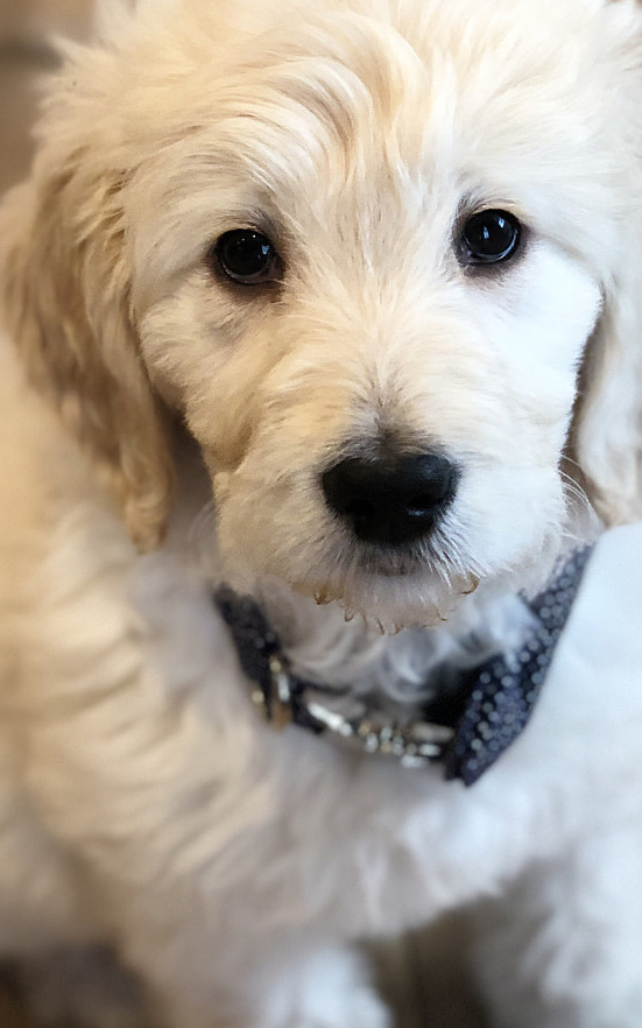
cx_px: 310
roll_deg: +2.5
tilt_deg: -42.6
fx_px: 2800
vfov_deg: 20.8
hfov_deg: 13.1
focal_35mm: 100
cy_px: 402
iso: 125
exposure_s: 1/40
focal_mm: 6
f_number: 2.4
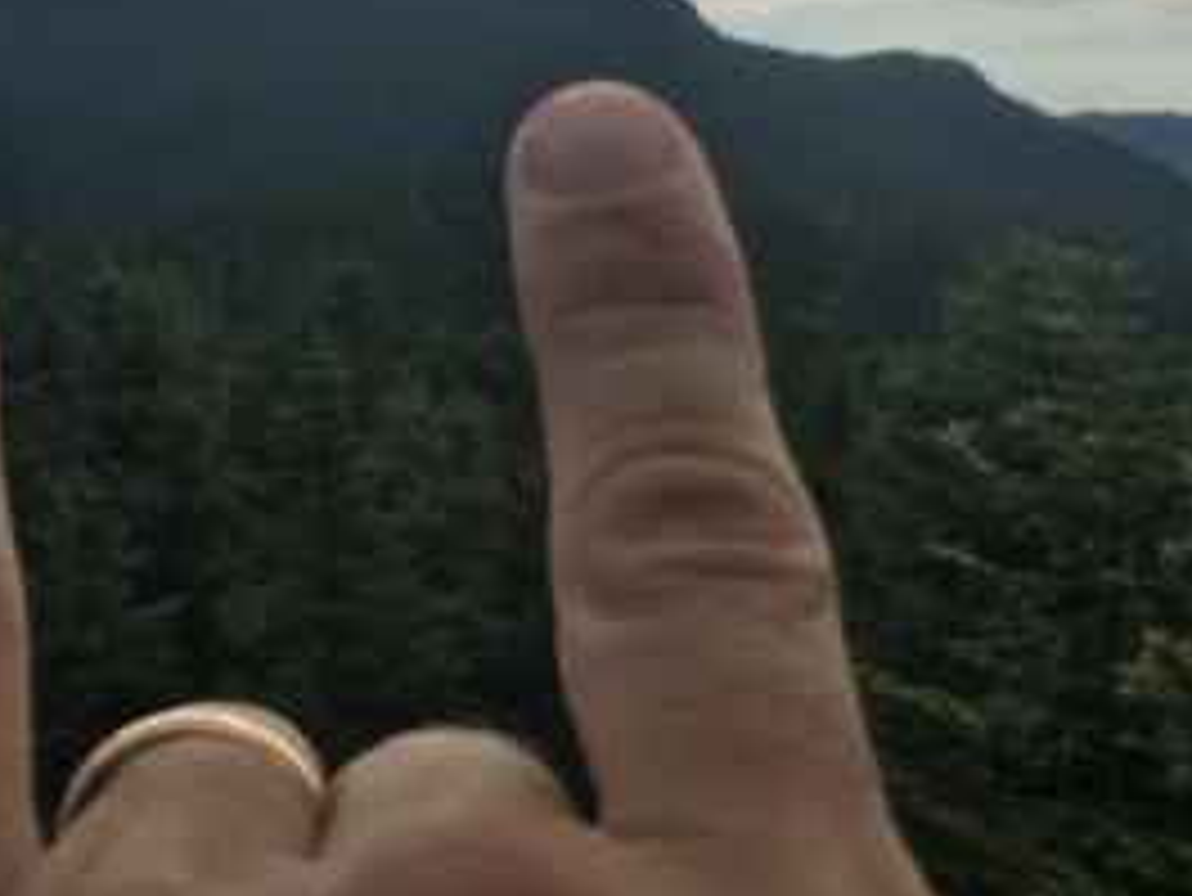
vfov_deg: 20.8
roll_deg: +2.2
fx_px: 2412
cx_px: 337
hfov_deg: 27.5
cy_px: 189
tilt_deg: -0.7
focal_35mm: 70
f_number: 2.2
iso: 25
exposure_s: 1/3846
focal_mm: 4.15
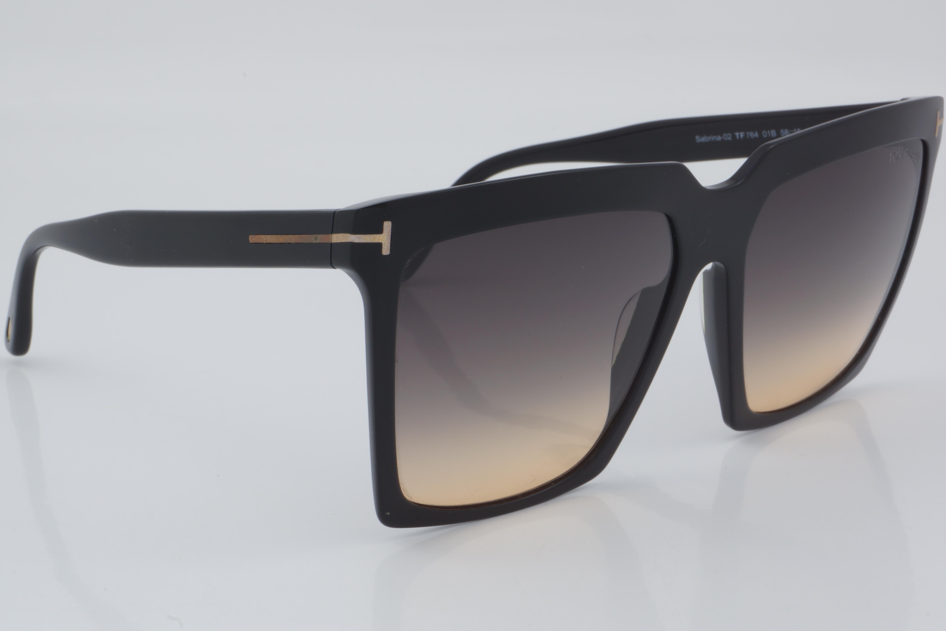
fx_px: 2168
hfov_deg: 24.6
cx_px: 473
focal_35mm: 82
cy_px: 316
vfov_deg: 16.6
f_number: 32
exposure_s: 1/4
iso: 100
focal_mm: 55
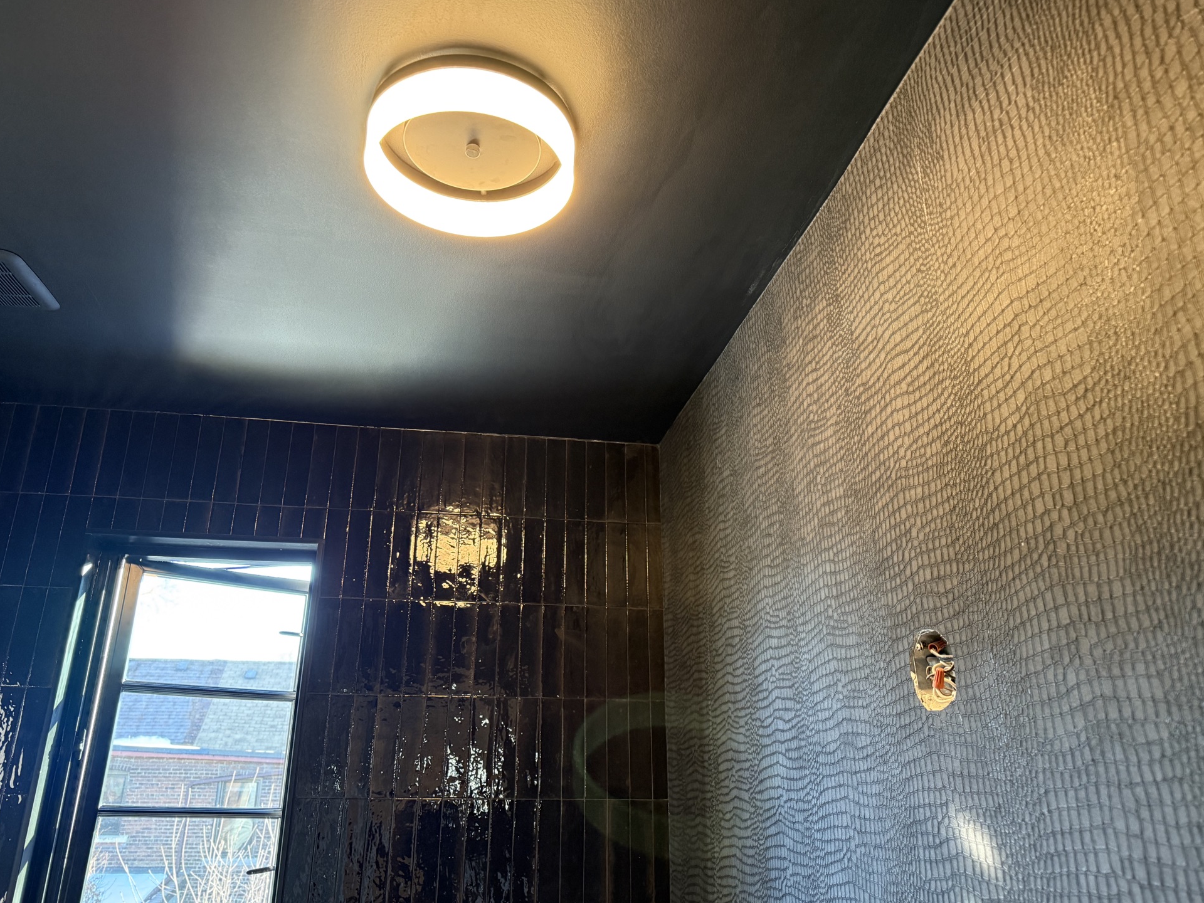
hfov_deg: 69.4
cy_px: 461
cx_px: 580
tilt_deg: +21.0
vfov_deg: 54.9
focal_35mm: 25
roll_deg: +0.0
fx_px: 870
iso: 400
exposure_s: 1/60
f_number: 1.78
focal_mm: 6.76
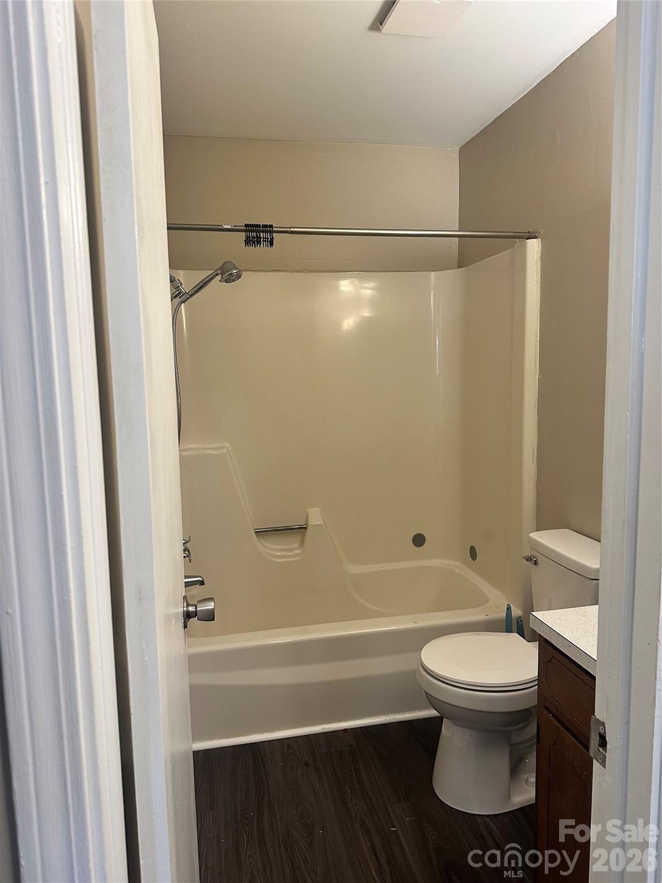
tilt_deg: -6.9
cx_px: 331
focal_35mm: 24
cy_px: 442
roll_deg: +1.3
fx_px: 612
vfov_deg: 71.6
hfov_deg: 56.8
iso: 200
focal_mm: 6.86
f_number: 1.78
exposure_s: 1/60
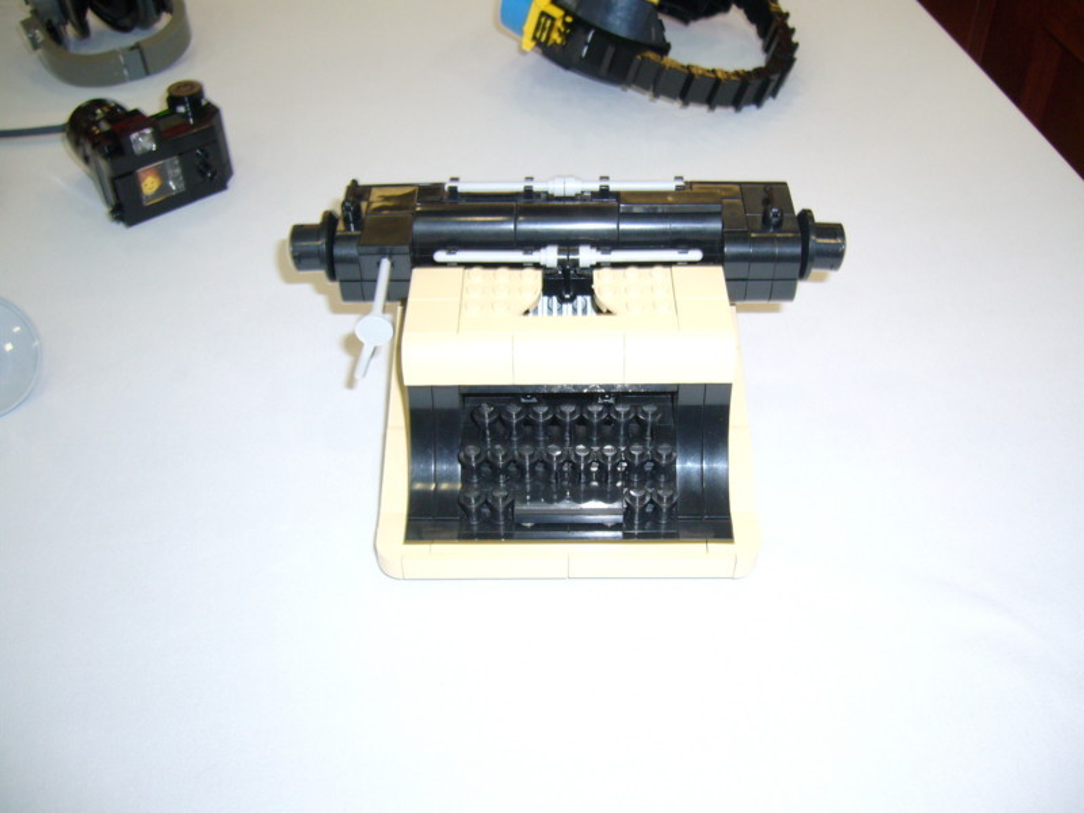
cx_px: 542
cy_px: 406
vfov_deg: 40.7
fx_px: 1096
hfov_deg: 52.6
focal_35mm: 35
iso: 100
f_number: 2.8
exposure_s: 1/15
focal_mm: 5.8
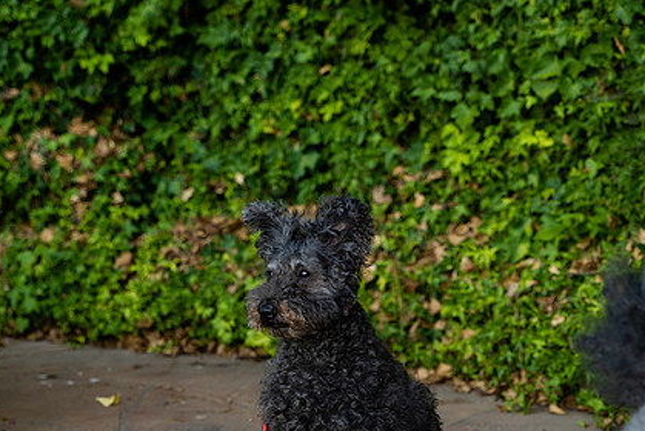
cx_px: 316
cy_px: 284
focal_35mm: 90
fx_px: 1614
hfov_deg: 22.6
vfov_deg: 15.2
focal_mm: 65
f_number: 4
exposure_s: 1/320
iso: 400
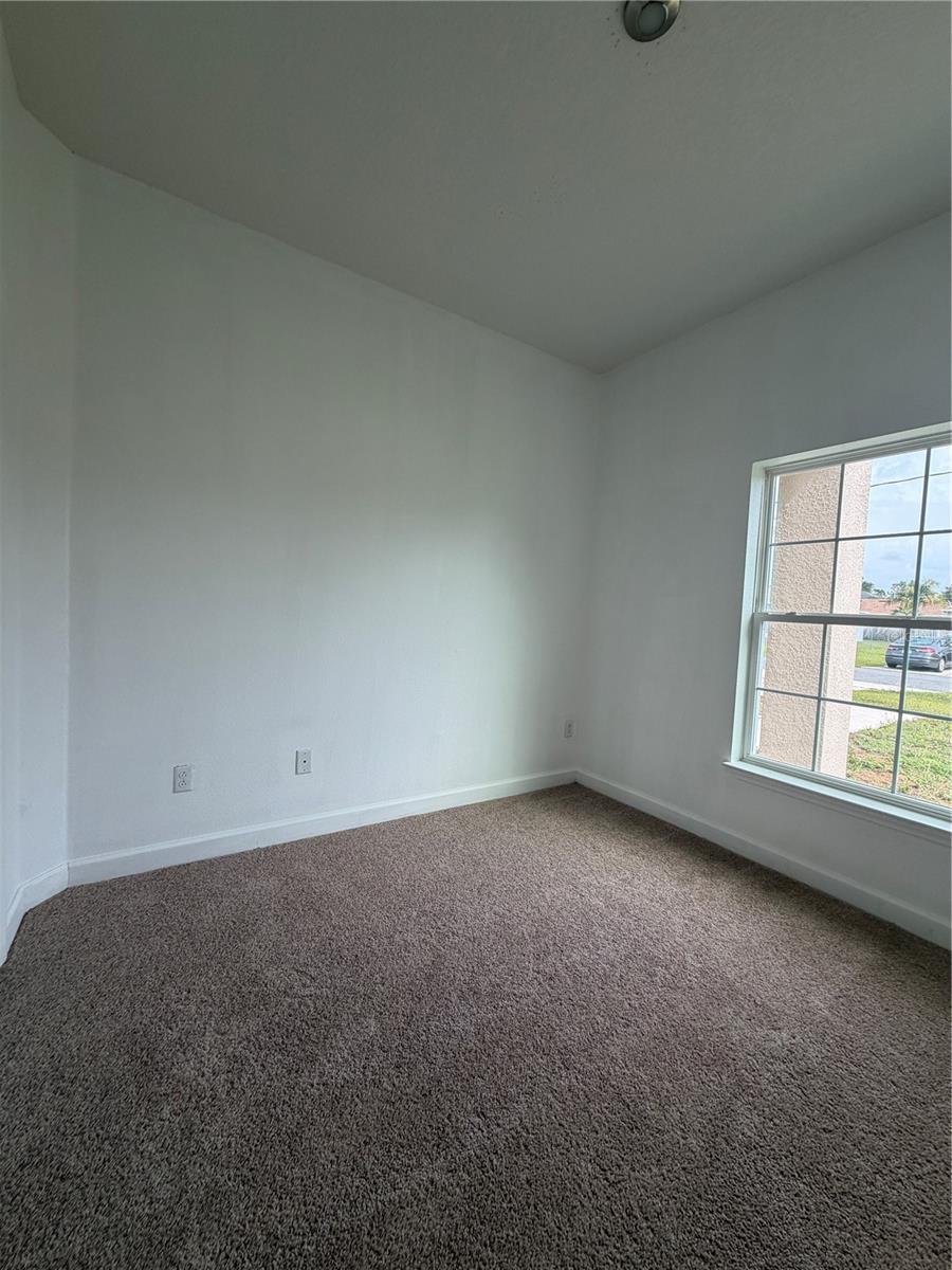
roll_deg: -3.0
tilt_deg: -3.4
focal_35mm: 14
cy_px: 635
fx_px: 513
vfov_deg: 102.1
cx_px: 476
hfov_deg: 85.7
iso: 50
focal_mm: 2.22
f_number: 2.2
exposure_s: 1/126
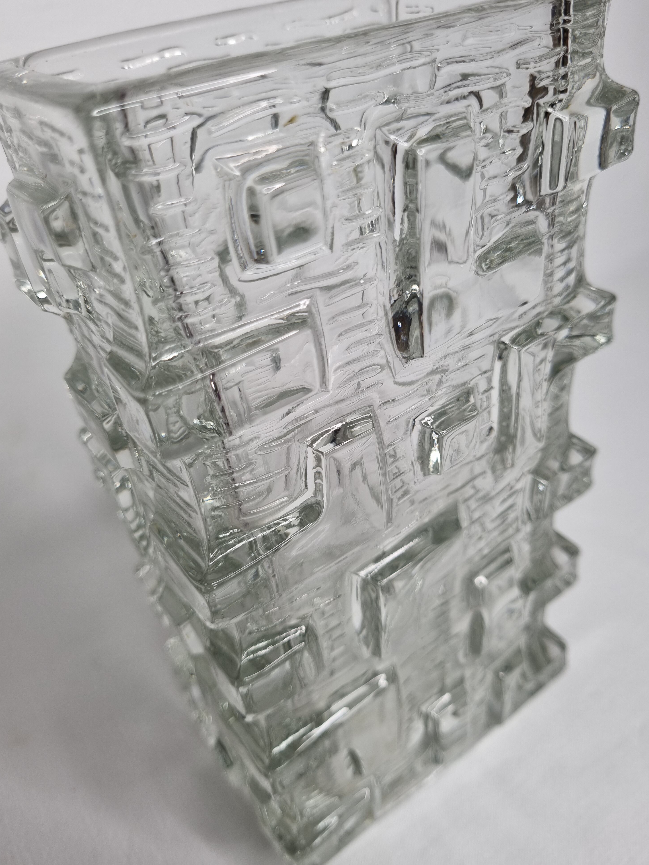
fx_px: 675
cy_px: 420
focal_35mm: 27
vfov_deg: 65.3
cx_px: 334
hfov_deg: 51.3
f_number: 1.8
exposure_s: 1/125
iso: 50
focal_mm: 5.4
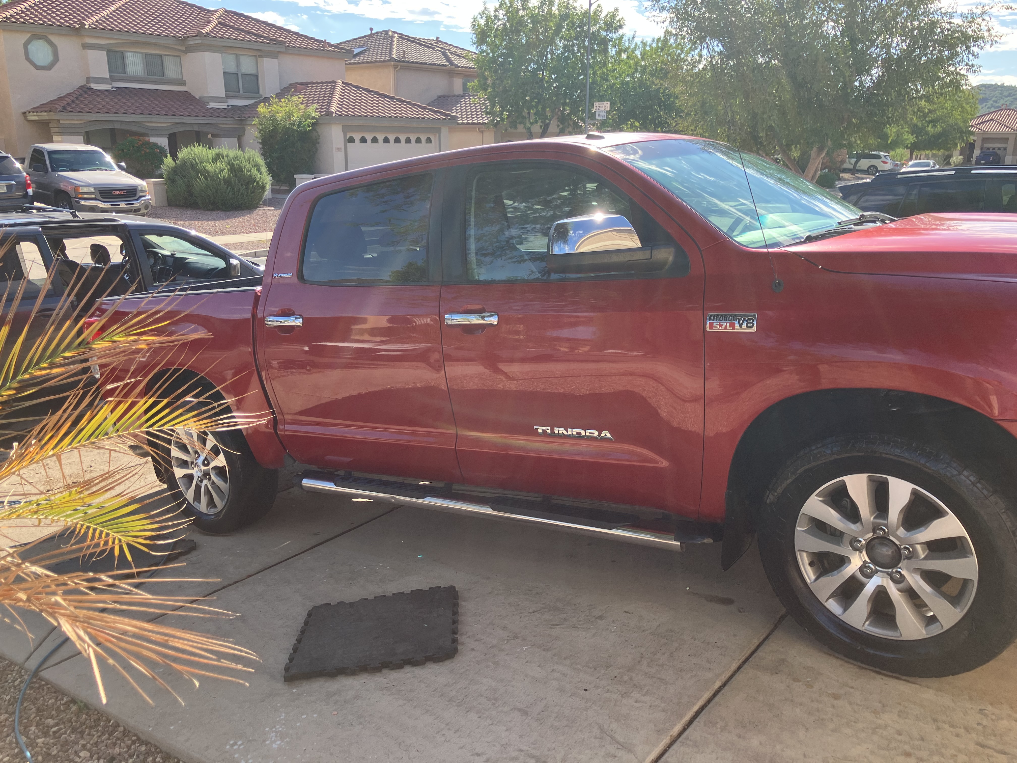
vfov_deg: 49.7
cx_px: 508
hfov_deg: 63.4
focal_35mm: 28
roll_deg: -0.7
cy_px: 382
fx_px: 823
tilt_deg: -17.4
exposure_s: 1/607
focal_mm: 3.99
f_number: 1.8
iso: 32
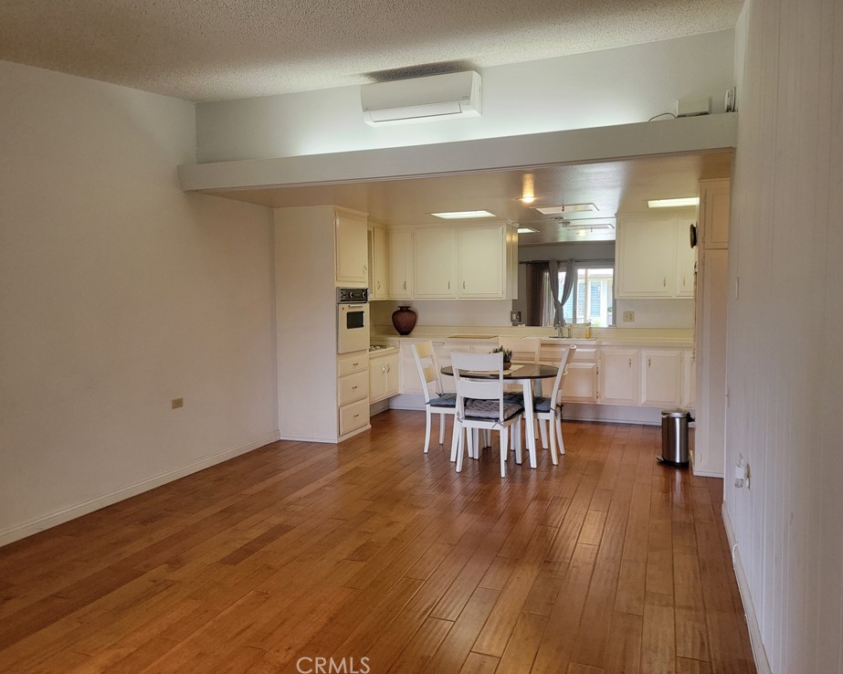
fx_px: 649
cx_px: 423
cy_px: 328
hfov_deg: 66.0
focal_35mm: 26
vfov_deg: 54.9
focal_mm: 6.7
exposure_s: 1/120
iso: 160
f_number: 1.8
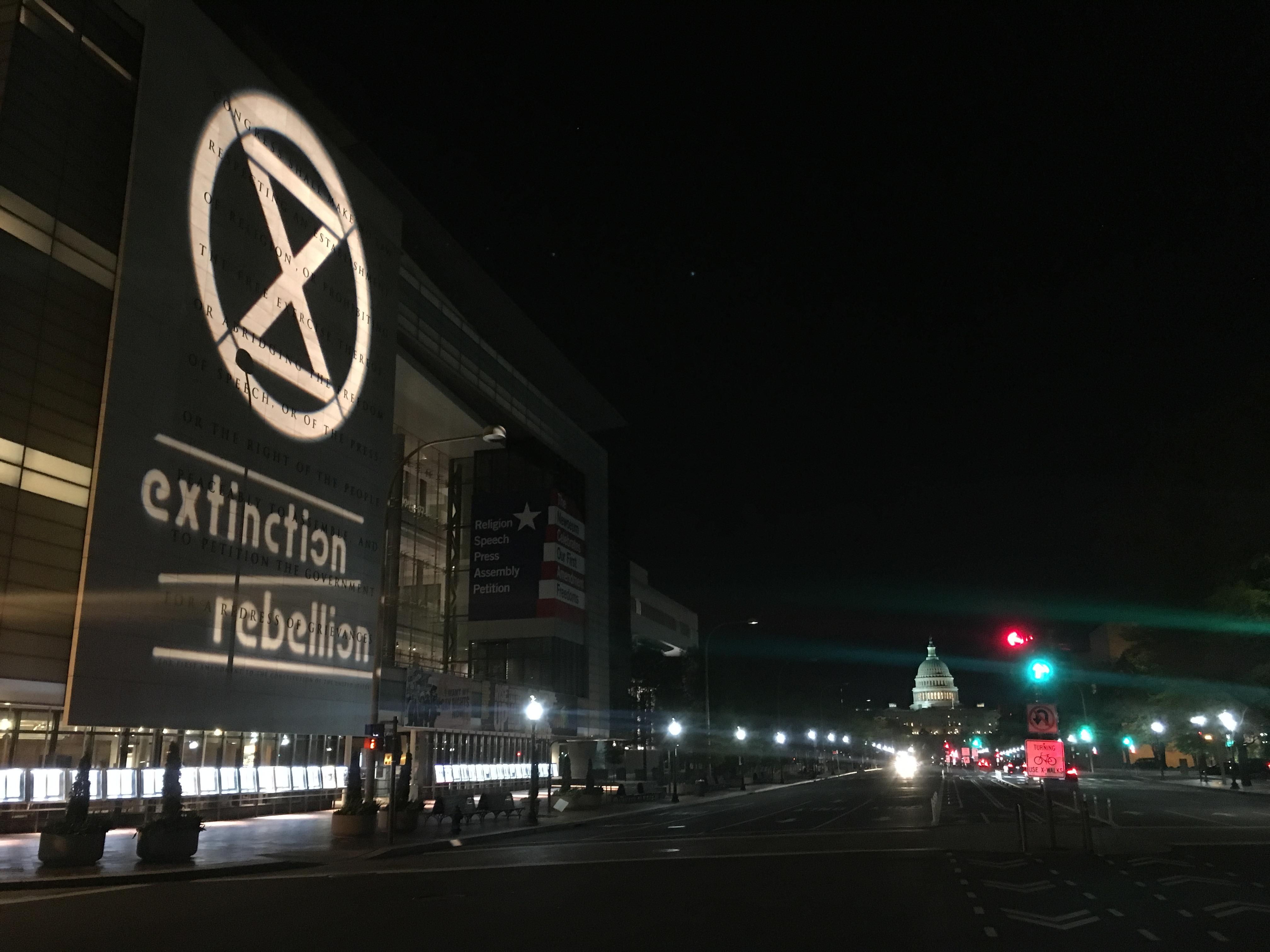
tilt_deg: +14.7
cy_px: 476
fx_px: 1064
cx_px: 635
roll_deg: +0.8
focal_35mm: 29
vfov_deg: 48.2
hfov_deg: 61.7
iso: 400
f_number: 2.2
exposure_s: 1/15
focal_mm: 4.15
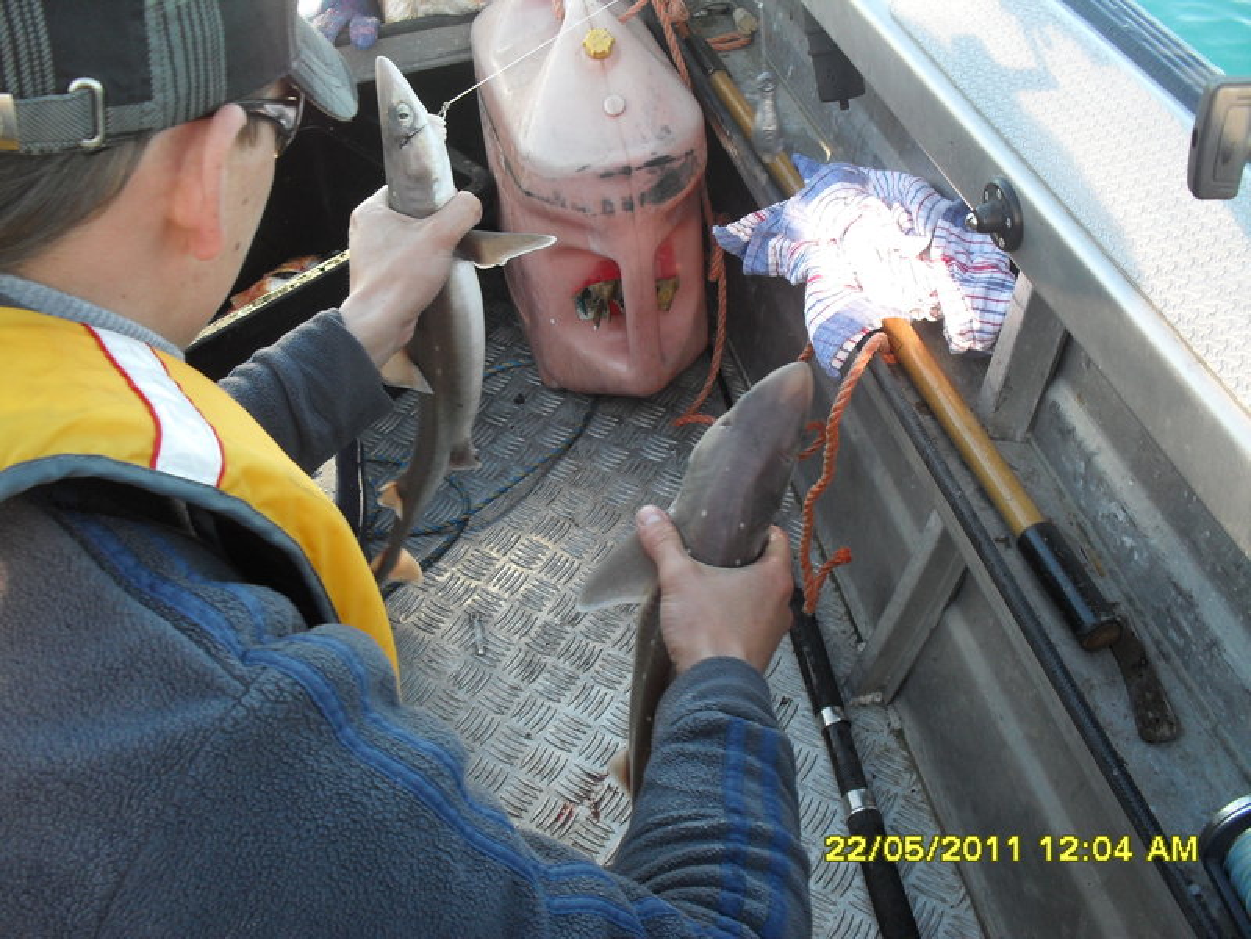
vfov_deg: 40.7
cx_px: 626
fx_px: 1265
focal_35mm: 35
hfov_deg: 52.6
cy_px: 470
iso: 100
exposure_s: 1/125
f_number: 3.2
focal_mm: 6.3
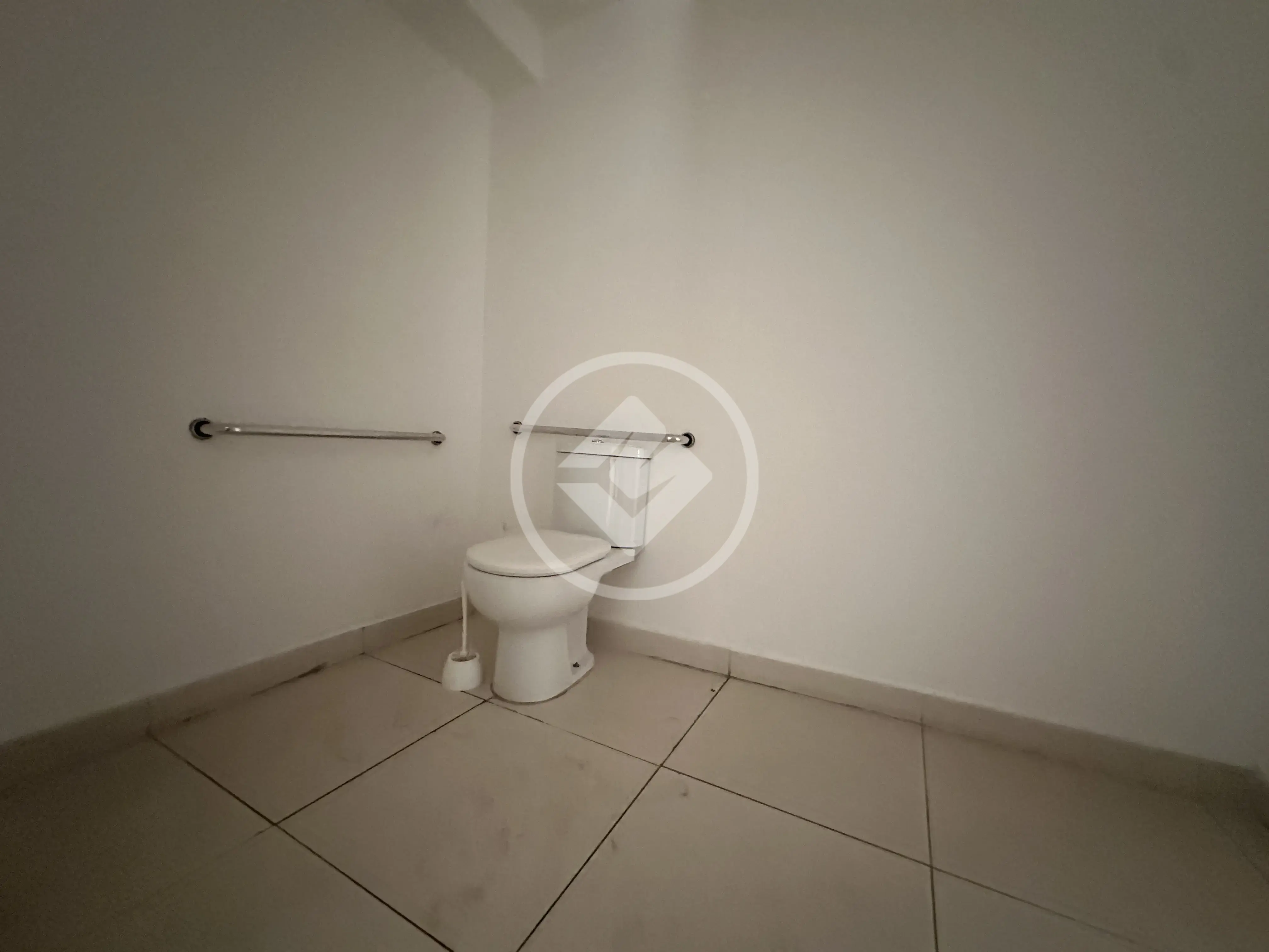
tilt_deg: -3.3
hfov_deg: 102.1
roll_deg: -2.4
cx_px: 634
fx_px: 513
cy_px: 476
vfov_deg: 85.7
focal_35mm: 14
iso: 1250
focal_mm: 2.22
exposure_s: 1/60
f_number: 2.2
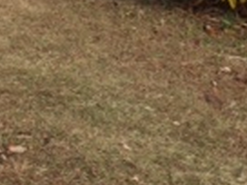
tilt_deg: -0.2
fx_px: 970
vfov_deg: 10.0
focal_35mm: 136
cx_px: -243
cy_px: -209
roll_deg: -0.5
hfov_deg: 12.7
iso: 32
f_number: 2.2
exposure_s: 1/2160
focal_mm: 4.15
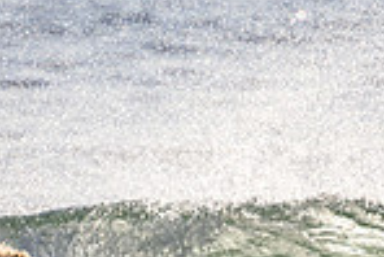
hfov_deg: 0.7
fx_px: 33429
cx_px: 106
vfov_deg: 0.4
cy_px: 344
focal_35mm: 3131
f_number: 11
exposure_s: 1/2000
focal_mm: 800
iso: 800
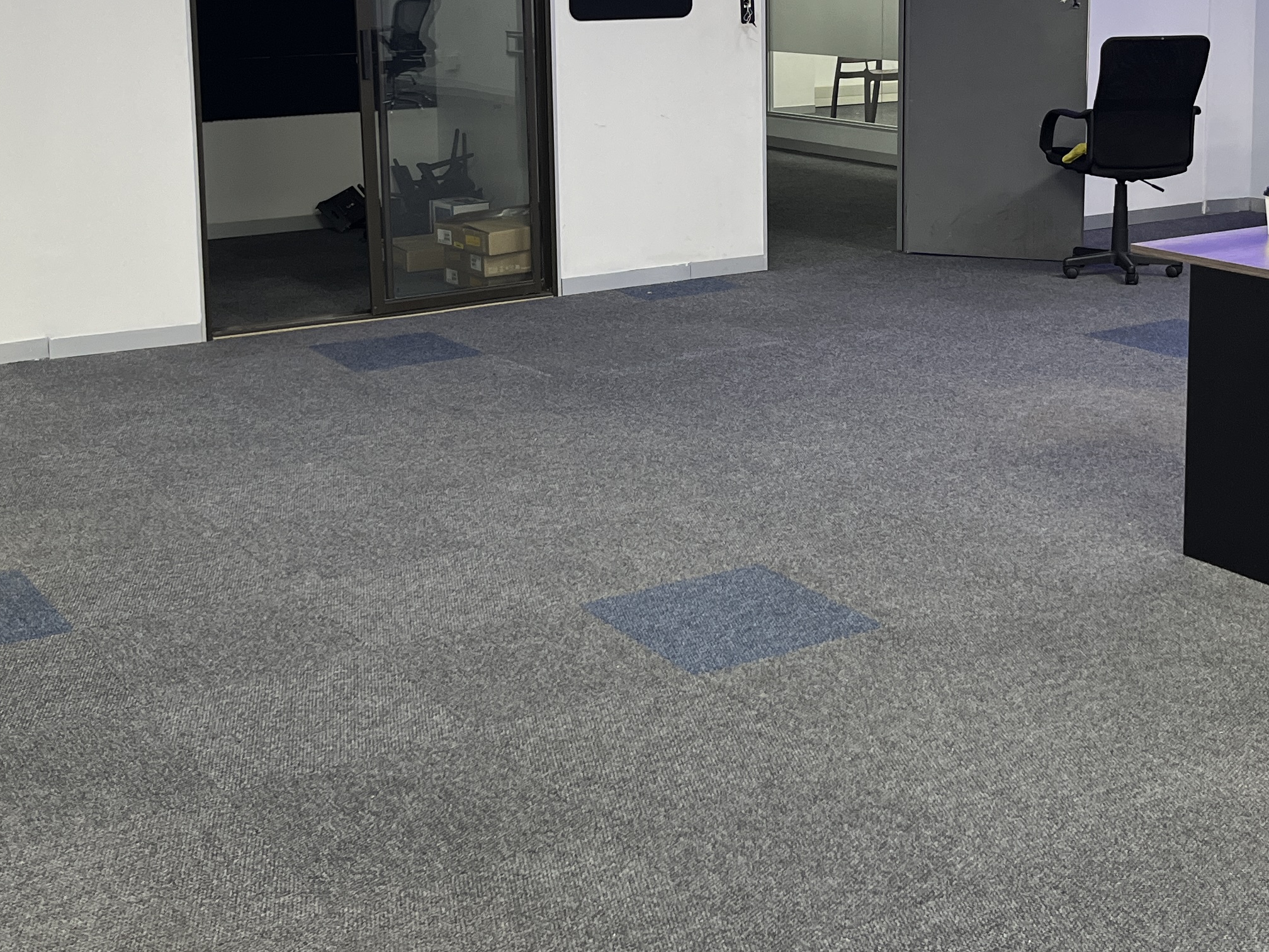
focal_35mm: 52
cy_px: 211
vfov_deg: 27.6
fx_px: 1906
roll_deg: -0.4
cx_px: 665
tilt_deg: -8.7
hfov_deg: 36.8
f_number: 1.6
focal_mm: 5.1
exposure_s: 1/100
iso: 125
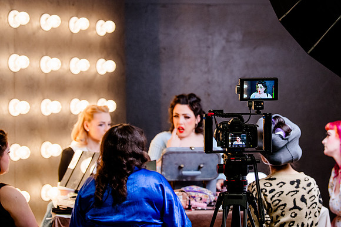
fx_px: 825
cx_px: 212
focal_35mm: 87
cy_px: 86
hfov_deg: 23.3
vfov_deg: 15.7
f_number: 4
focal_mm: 70
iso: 1250
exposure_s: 1/200
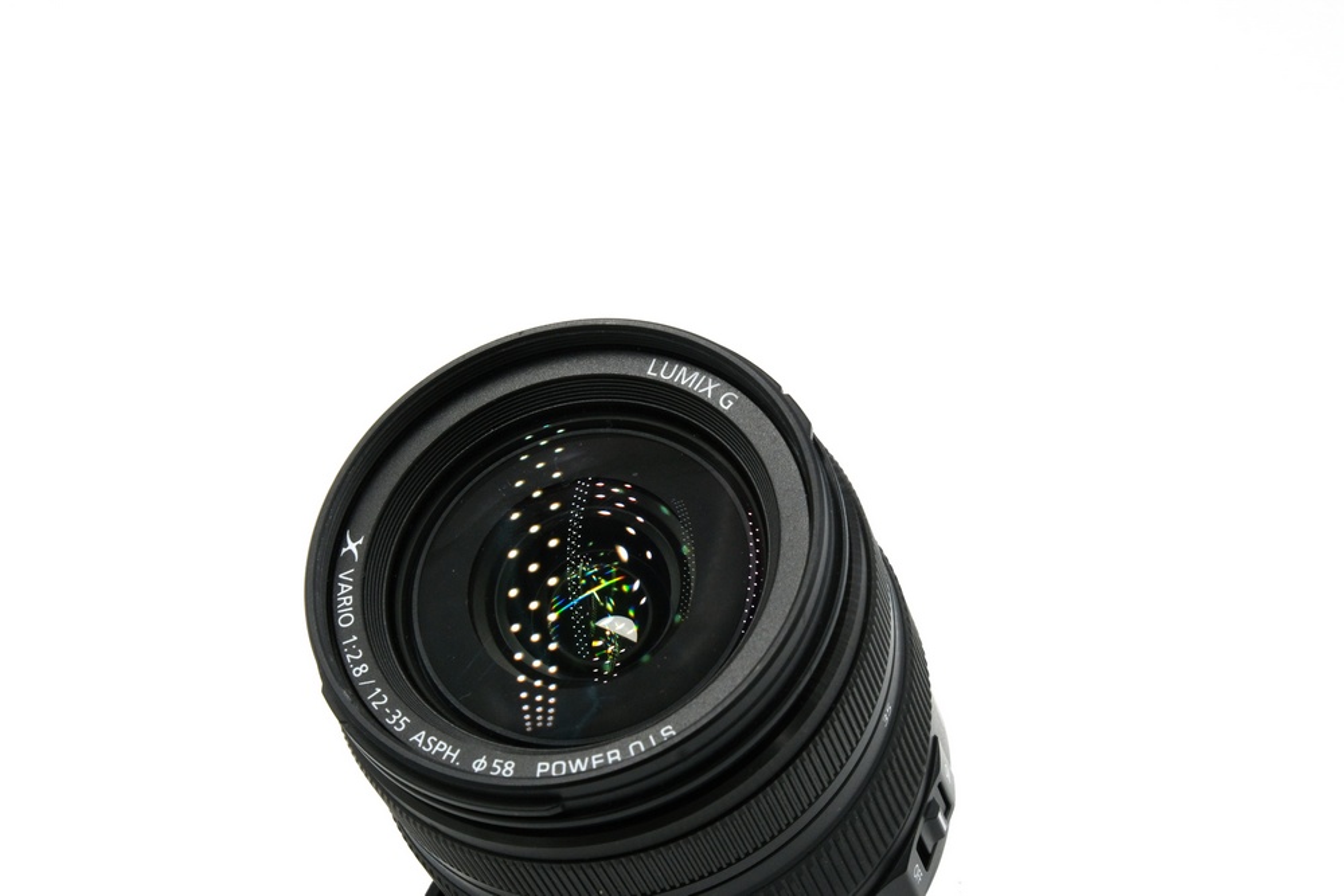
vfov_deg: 16.5
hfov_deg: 24.5
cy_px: 448
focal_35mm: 83
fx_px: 3099
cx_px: 672
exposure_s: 1/125
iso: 800
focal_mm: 55
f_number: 18
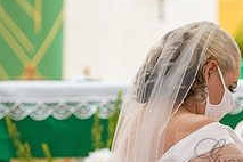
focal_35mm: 341
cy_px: 159
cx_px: 275
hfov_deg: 6.0
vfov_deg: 4.0
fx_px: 2302
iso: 2000
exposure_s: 1/160
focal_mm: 125
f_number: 2.8
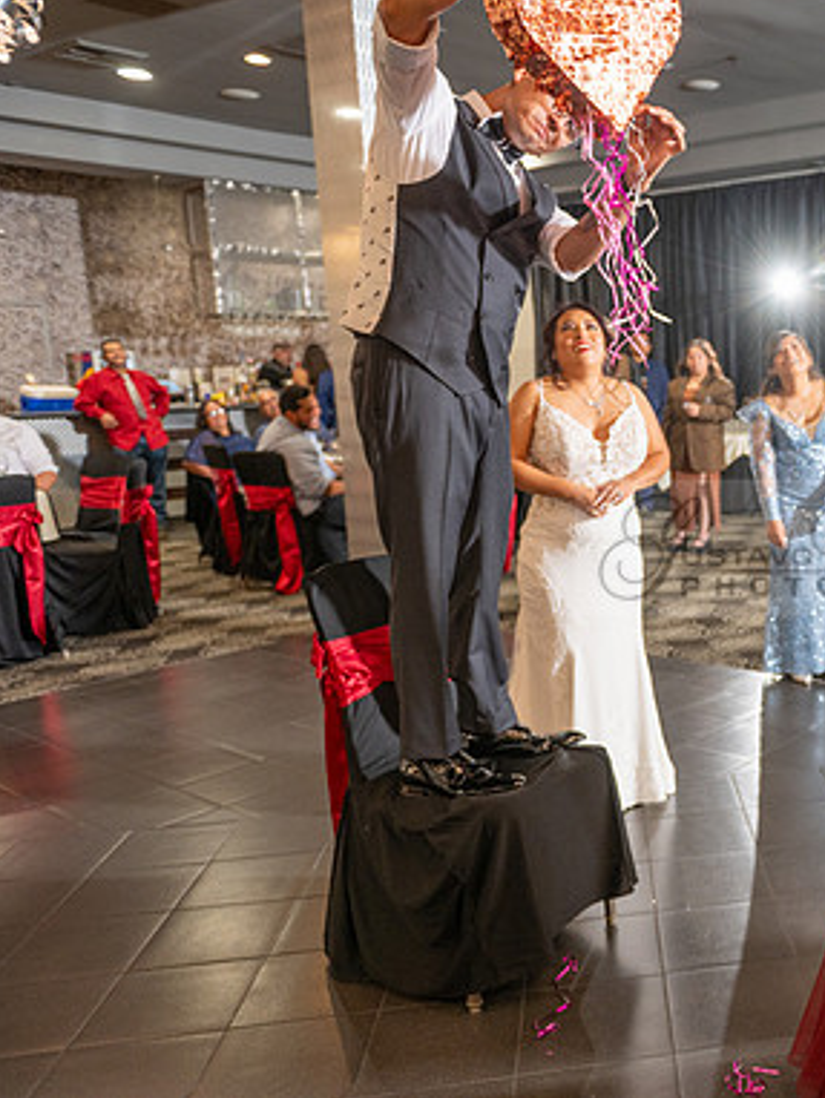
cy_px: 548
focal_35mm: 35
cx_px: 825
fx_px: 1111
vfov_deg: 52.6
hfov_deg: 36.6
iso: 800
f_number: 2.8
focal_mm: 24
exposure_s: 1/125
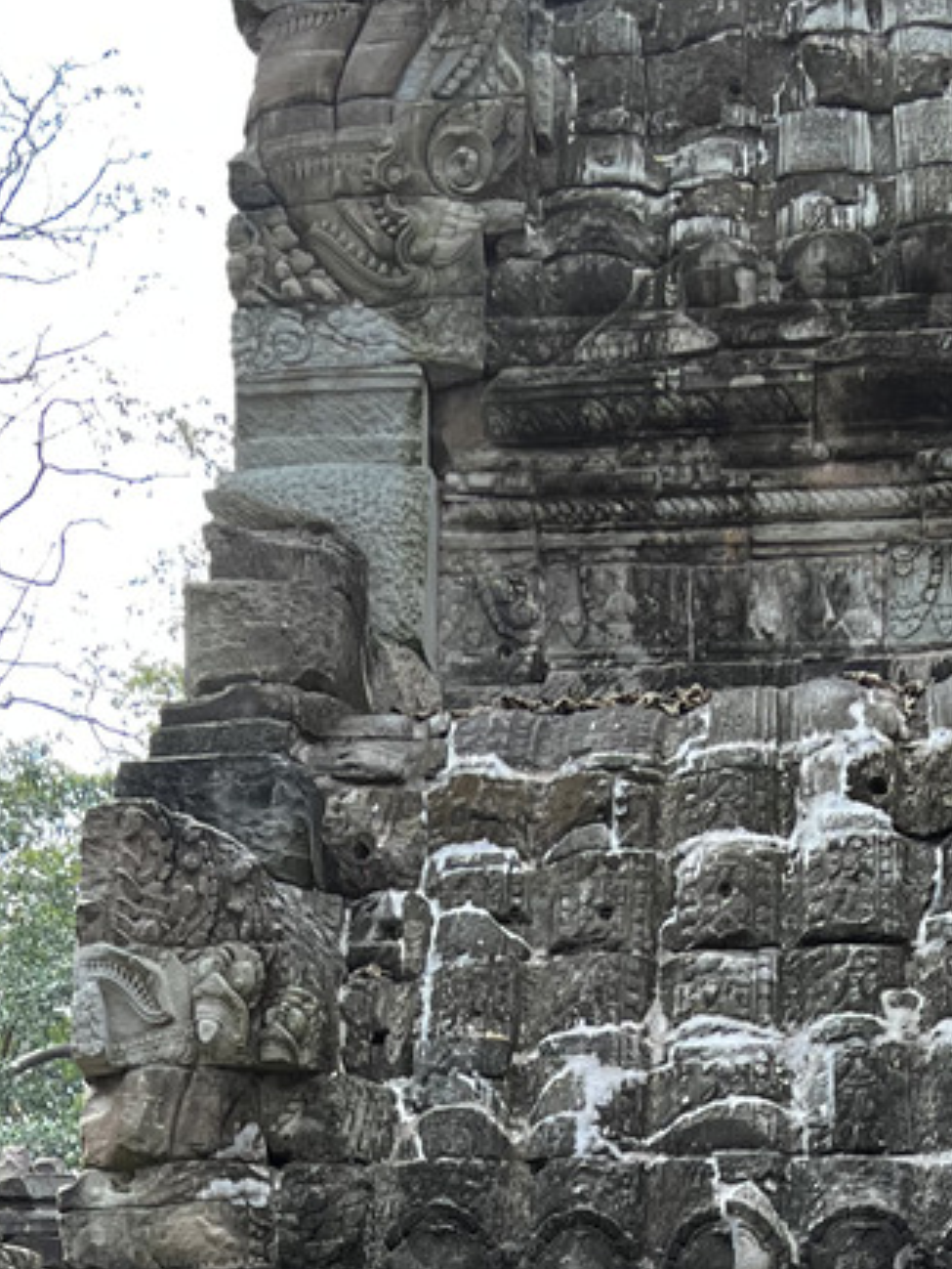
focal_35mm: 96
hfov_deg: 15.4
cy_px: 1697
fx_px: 3518
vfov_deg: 18.8
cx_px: 545
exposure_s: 1/448
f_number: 1.5
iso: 50
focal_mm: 5.7
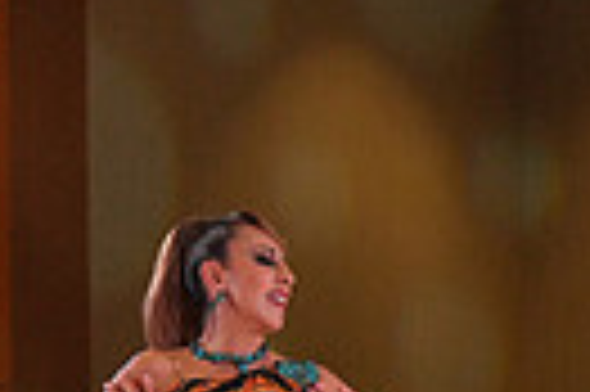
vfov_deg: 2.8
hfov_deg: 4.3
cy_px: 777
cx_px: -23
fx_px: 7906
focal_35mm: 483
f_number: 5.6
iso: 2000
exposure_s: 1/400
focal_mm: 109
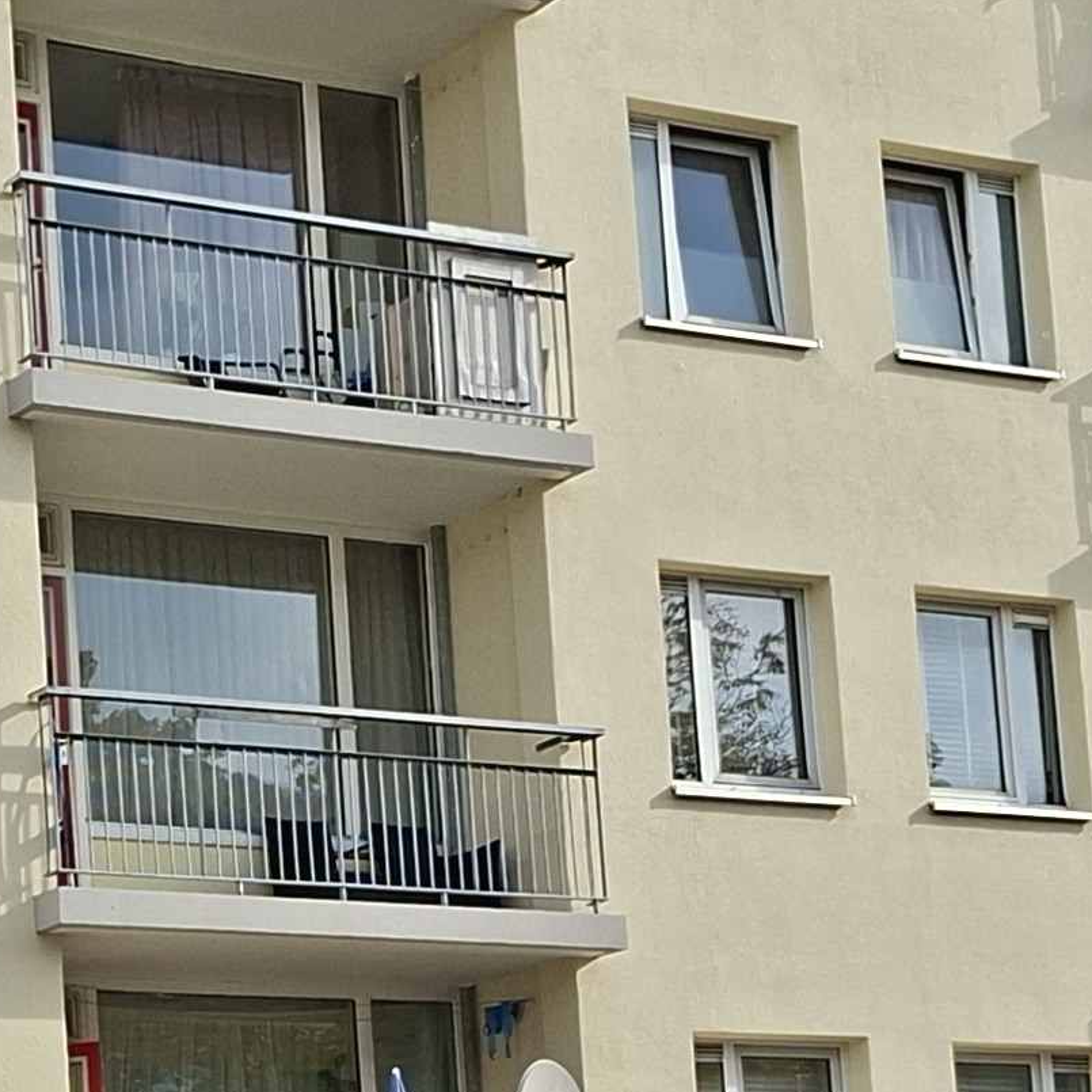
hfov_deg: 16.6
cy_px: 1161
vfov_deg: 16.8
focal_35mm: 101
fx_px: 3605
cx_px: -149
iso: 50
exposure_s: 1/1761
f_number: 1.8
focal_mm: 5.54
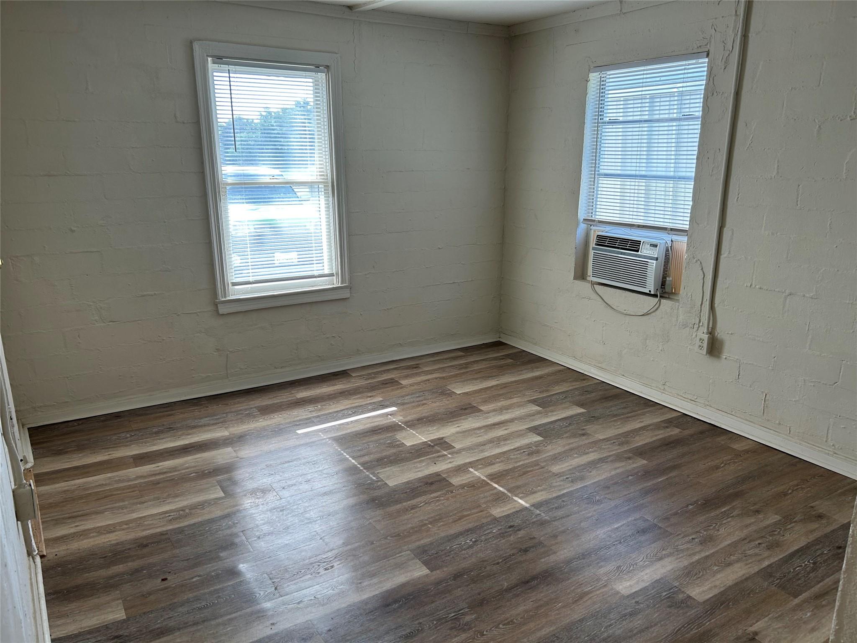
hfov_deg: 67.3
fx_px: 644
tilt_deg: -15.6
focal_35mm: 26
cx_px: 428
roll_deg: +0.1
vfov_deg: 53.1
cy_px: 322
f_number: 1.5
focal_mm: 5.7
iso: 50
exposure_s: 1/161
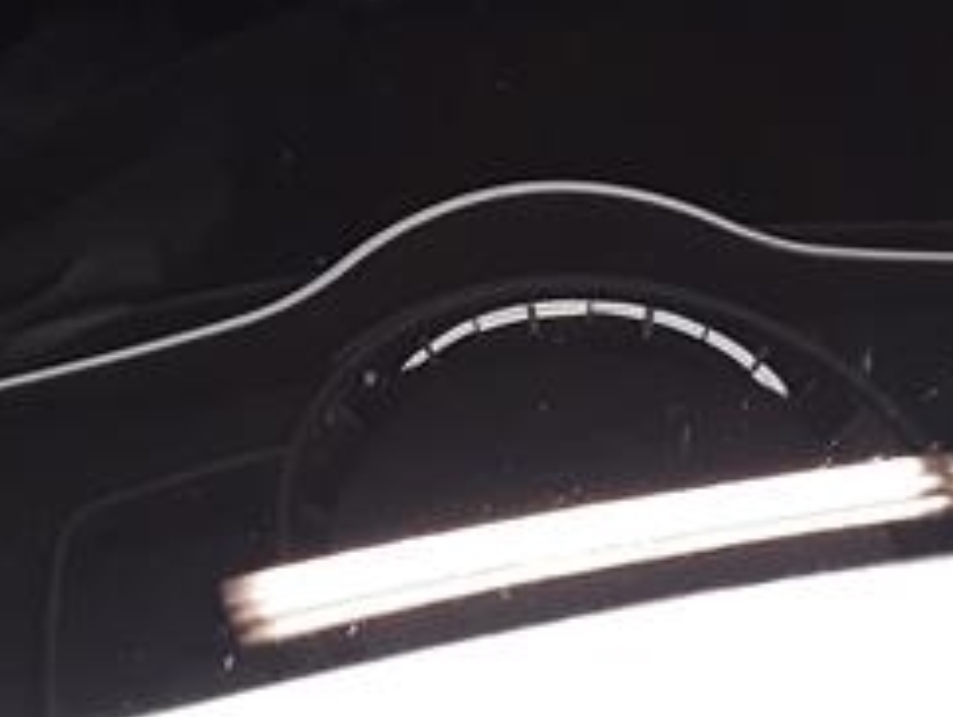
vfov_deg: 19.9
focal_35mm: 74
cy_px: 284
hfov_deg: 26.2
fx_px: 2039
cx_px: 591
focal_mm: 2.91
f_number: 1.9
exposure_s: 1/100
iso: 100
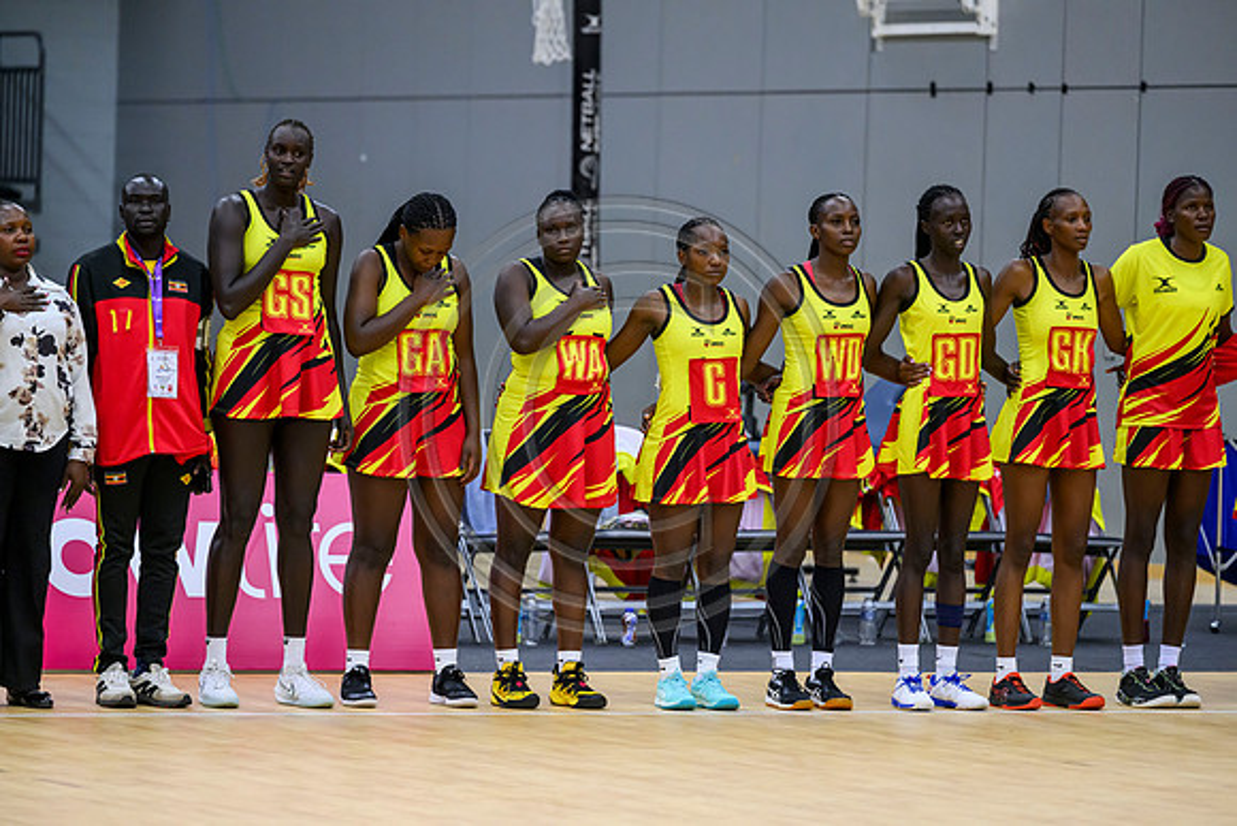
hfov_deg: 10.3
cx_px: 618
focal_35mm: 200
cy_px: 413
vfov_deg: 6.9
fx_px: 6874
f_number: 3.5
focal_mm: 200
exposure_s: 1/800
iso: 4000
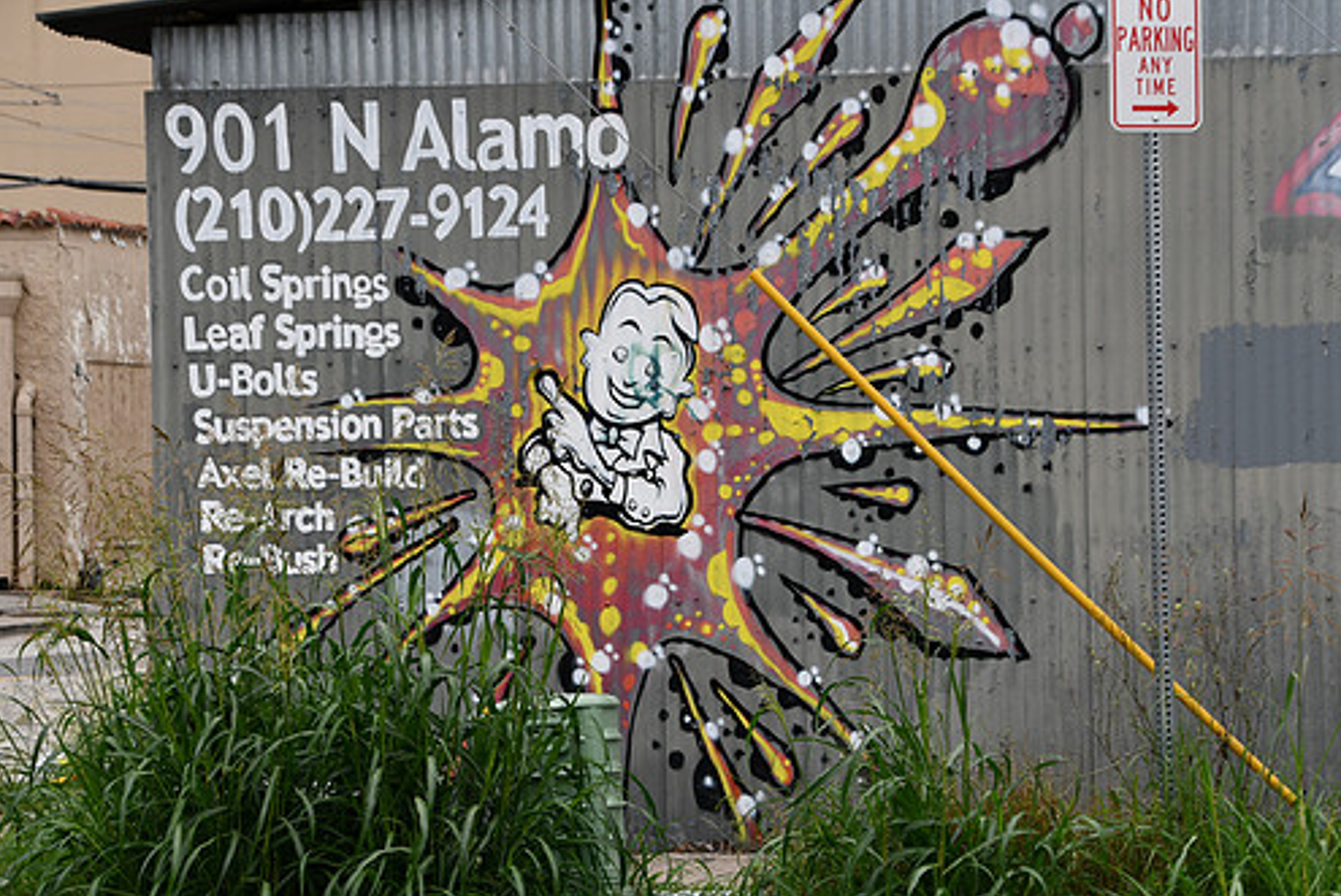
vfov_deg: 10.0
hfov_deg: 15.0
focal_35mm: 137
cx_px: 764
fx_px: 5108
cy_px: 386
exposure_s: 1/250
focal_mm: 78
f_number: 8
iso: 100
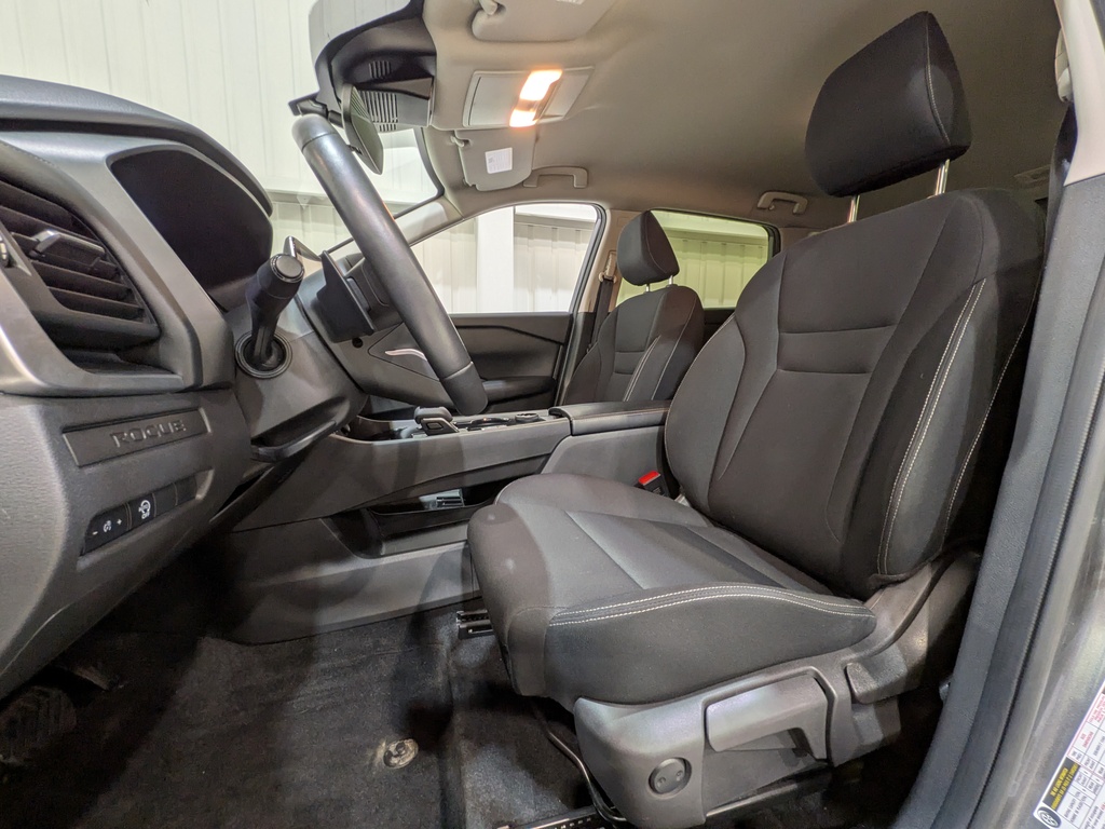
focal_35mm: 14
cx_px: 552
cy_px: 414
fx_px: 447
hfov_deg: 102.1
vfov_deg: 85.7
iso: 71
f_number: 2.2
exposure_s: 1/30
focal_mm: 1.83
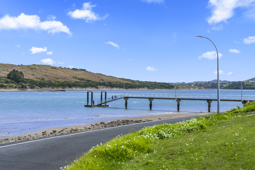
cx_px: 128
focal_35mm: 69
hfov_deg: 29.2
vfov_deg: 19.7
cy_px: 85
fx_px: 489
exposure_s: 1/2000
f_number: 5
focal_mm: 69
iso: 500
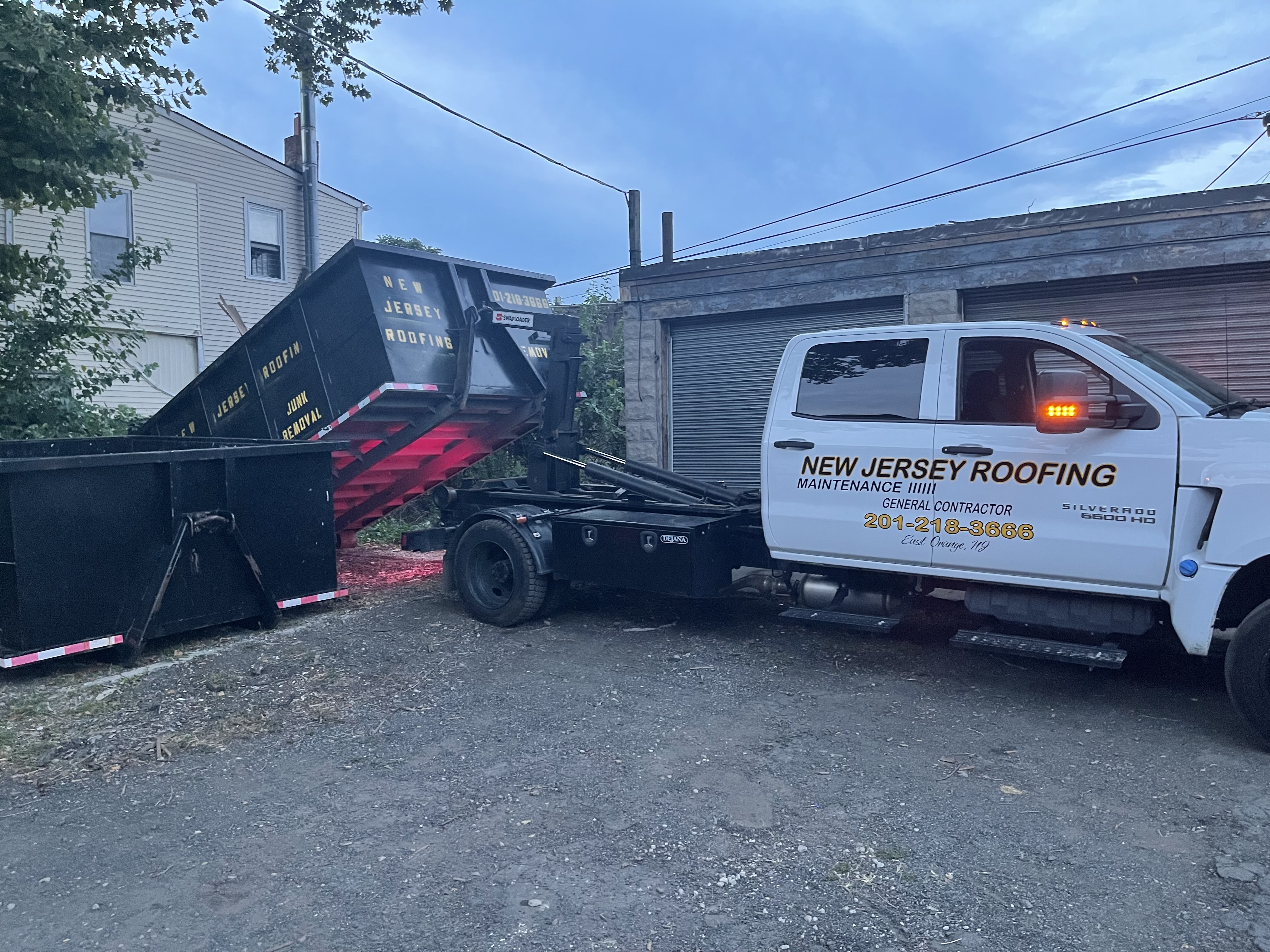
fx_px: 954
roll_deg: +0.0
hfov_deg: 67.3
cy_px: 476
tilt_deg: -4.4
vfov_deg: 53.1
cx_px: 635
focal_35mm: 26
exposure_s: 1/60
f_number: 1.6
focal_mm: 5.1
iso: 400
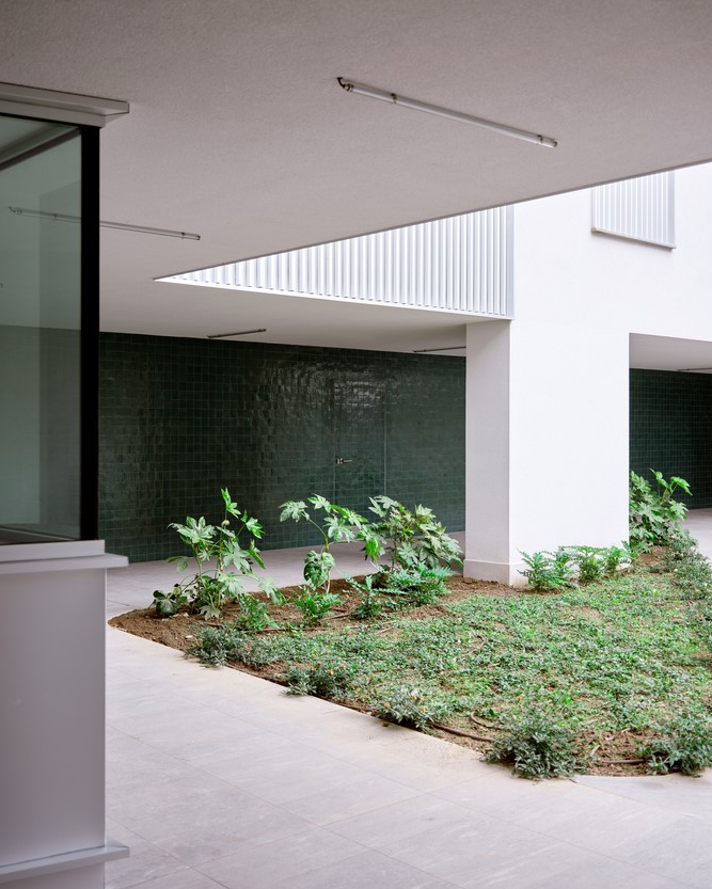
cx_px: 359
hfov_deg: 38.2
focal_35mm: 39
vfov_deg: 46.8
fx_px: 1027
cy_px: 440
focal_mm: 47.4
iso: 200
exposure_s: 1/42
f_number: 5
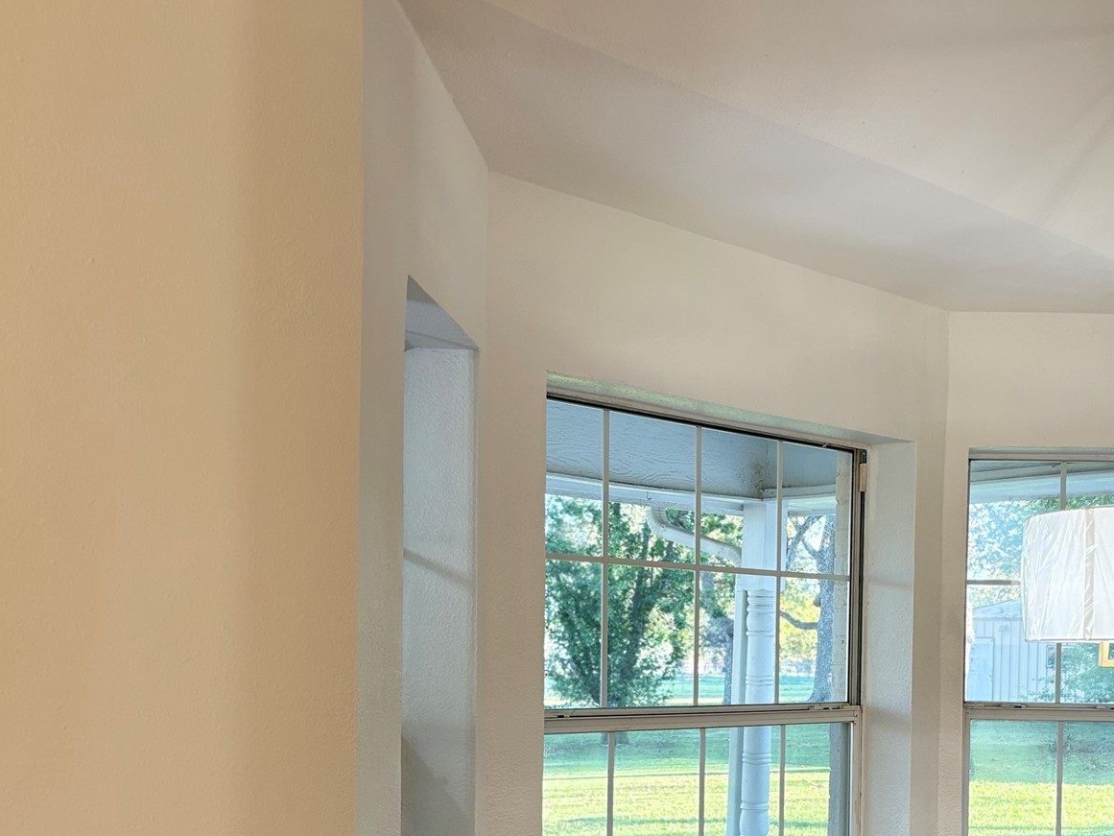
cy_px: 674
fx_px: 1384
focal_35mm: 43
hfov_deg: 42.9
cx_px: 789
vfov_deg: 32.6
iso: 100
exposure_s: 1/120
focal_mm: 5.96
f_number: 1.6
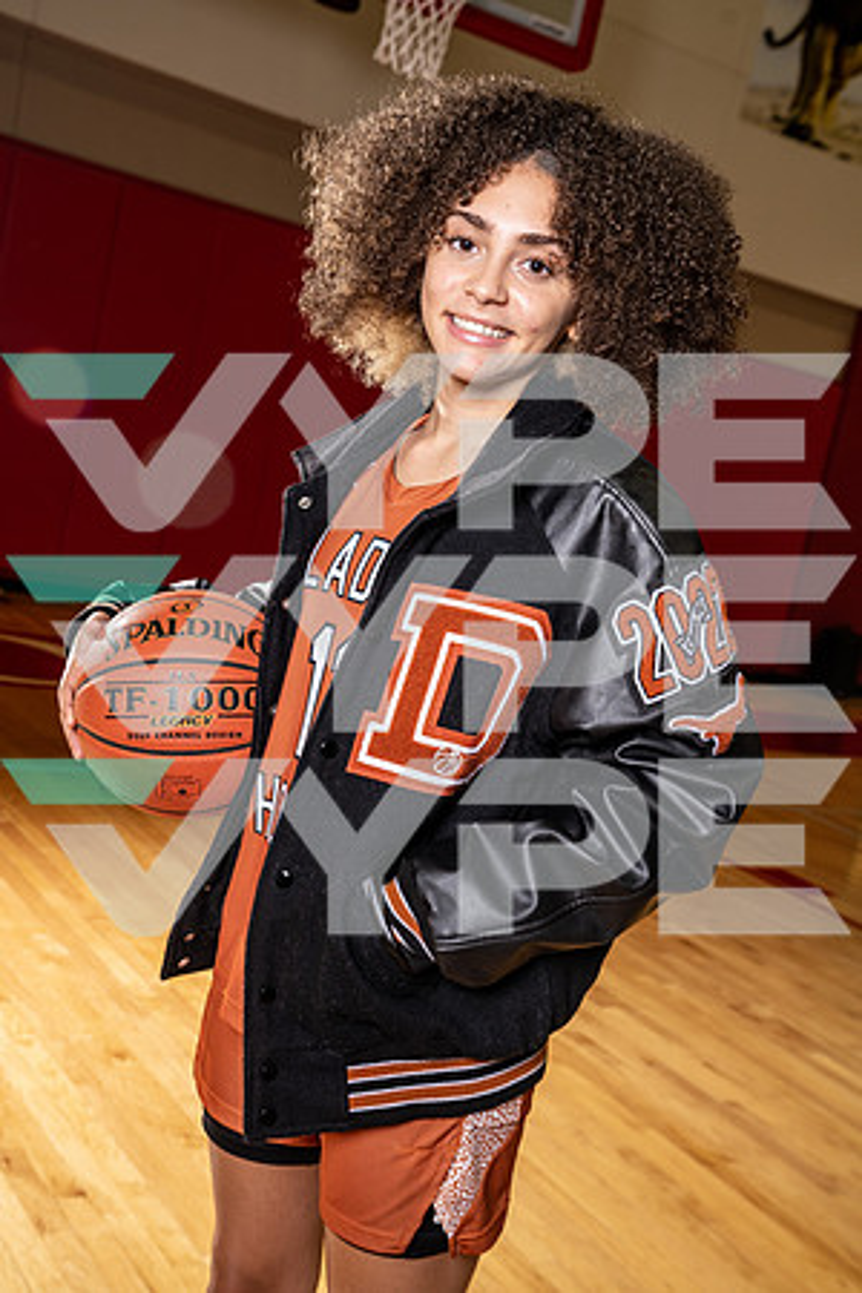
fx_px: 1508
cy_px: 646
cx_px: 431
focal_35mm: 42
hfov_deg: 31.9
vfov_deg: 46.4
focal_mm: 42
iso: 800
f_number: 5.6
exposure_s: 1/250
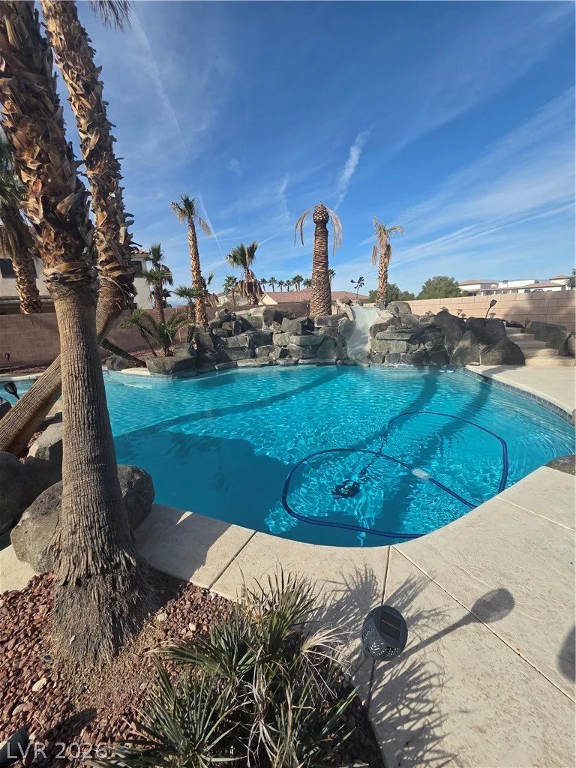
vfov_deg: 106.2
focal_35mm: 13
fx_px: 288
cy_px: 384
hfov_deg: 89.9
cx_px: 288
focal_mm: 2.2
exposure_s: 1/2483
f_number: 2.2
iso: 50
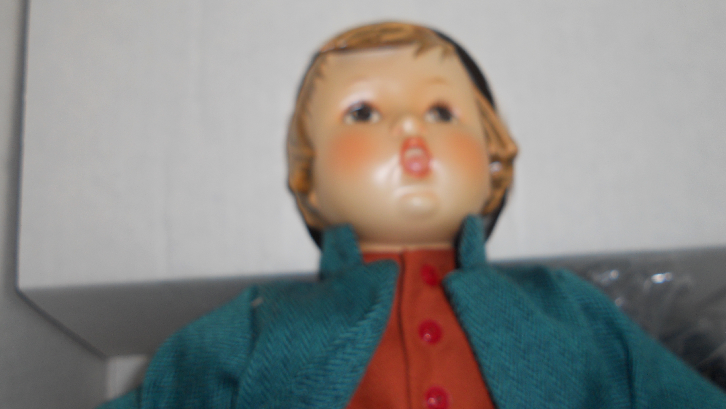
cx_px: 363
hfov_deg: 56.6
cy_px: 145
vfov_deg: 33.5
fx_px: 674
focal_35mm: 35
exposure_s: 1/25
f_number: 8.8
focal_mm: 5.8
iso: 80
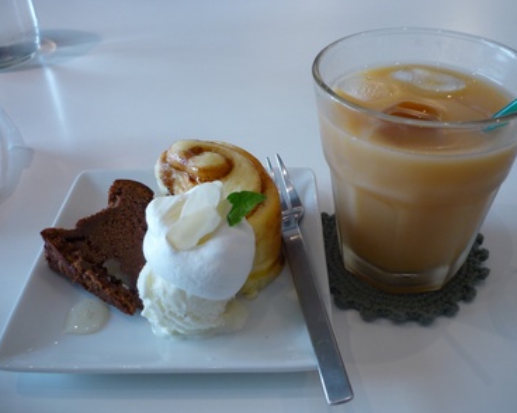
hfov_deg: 51.5
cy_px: 208
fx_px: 535
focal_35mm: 35
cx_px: 274
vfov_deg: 42.2
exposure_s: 1/30
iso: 125
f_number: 2.8
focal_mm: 5.5
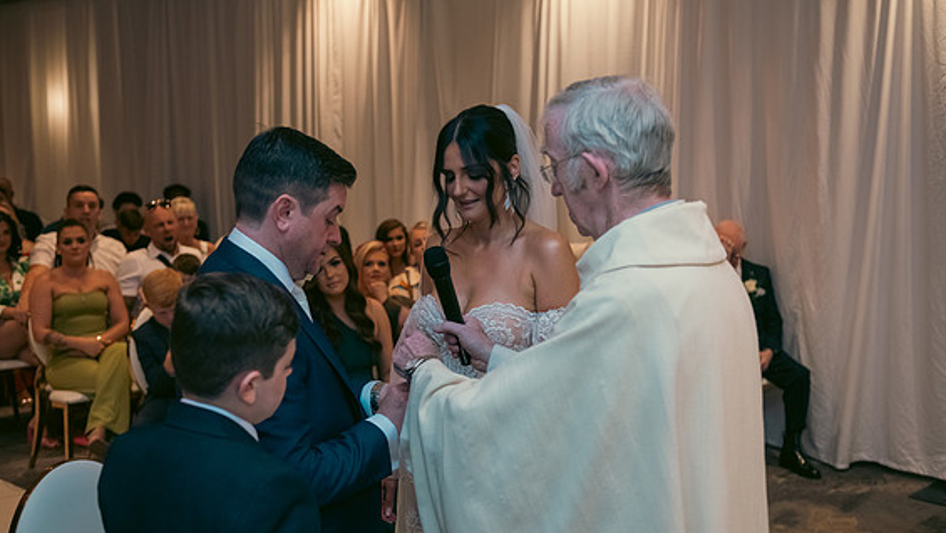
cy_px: 286
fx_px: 1079
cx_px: 474
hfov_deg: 47.4
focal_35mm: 43
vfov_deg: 27.7
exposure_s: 1/160
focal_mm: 40
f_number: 3.5
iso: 800
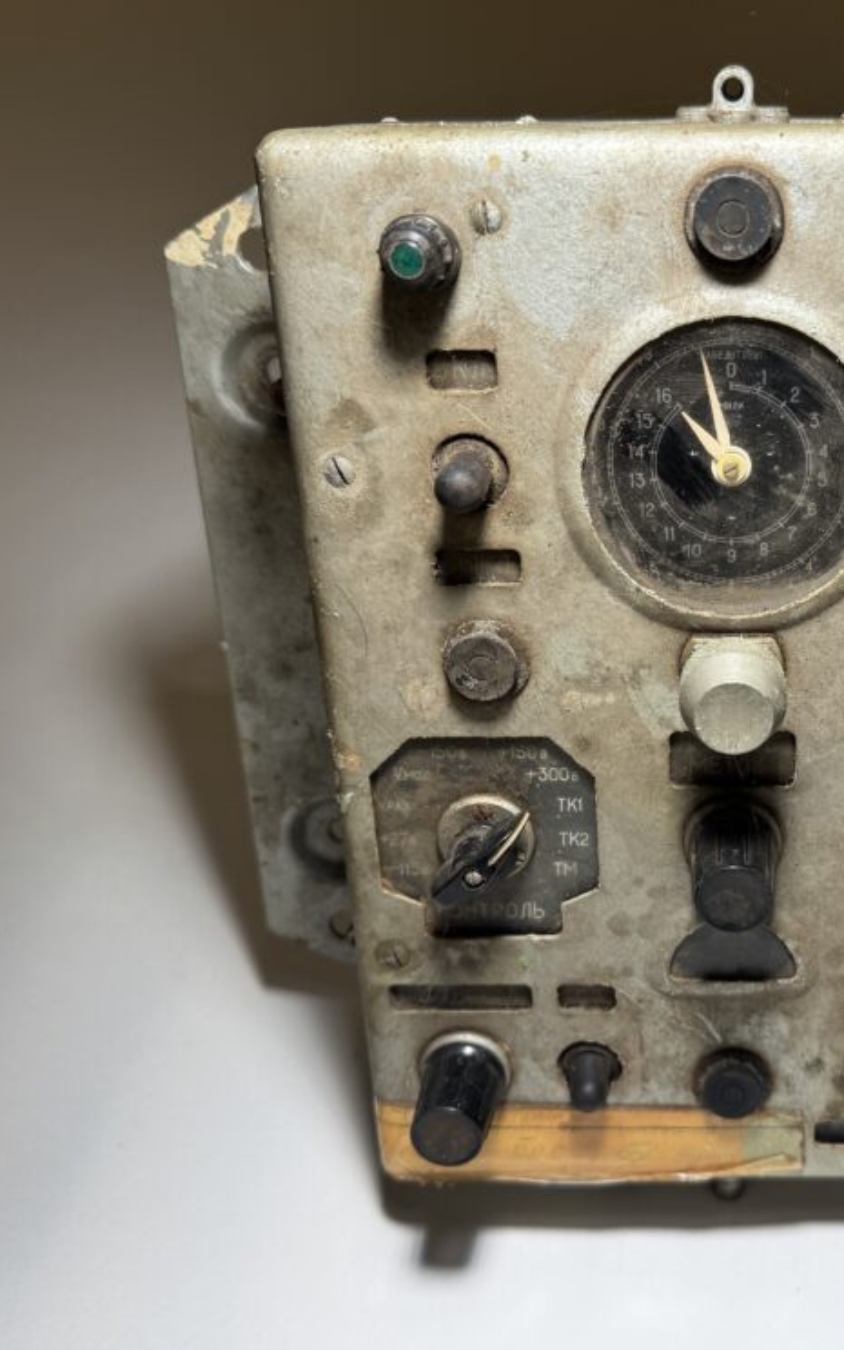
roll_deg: -0.3
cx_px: 719
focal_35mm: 35
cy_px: 675
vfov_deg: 55.3
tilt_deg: -30.4
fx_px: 1288
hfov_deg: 34.7
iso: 64
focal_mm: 6.76
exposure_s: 1/211
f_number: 1.78
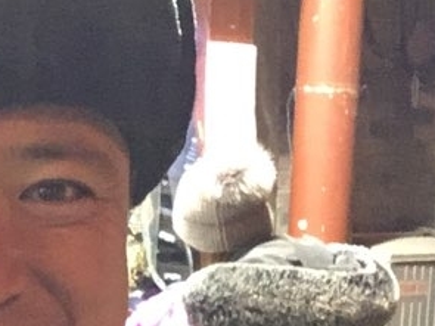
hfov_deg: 22.8
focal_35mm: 84
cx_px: 50
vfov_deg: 17.5
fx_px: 1055
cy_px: 226
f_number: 2.4
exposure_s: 1/17
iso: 800
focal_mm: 2.15
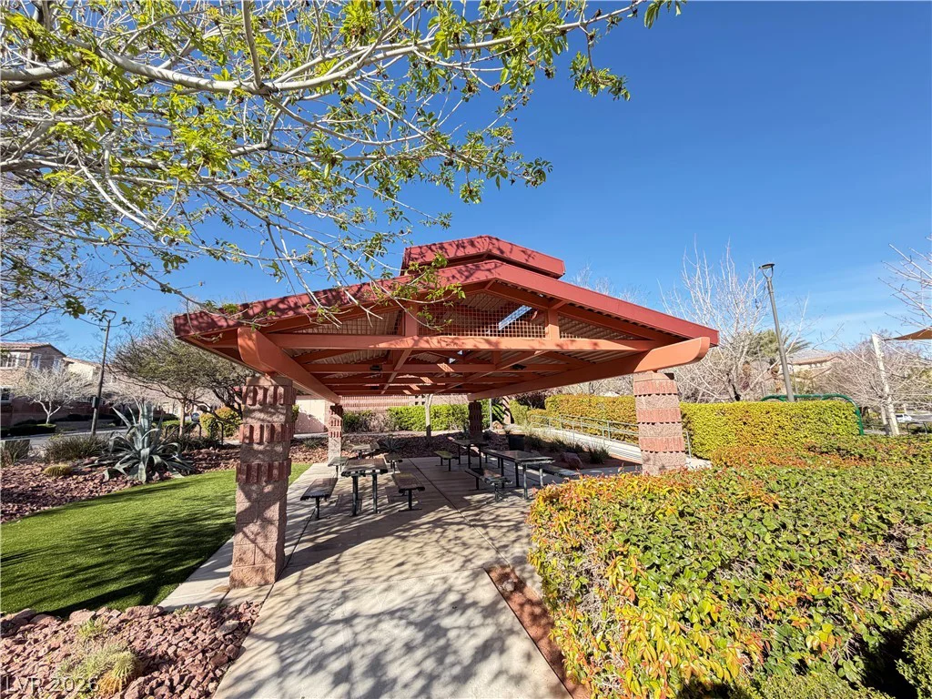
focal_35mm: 14
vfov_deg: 85.7
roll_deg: +3.1
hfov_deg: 102.1
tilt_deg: +10.0
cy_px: 350
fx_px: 377
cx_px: 466
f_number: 2.2
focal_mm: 2.22
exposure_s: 1/233
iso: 40
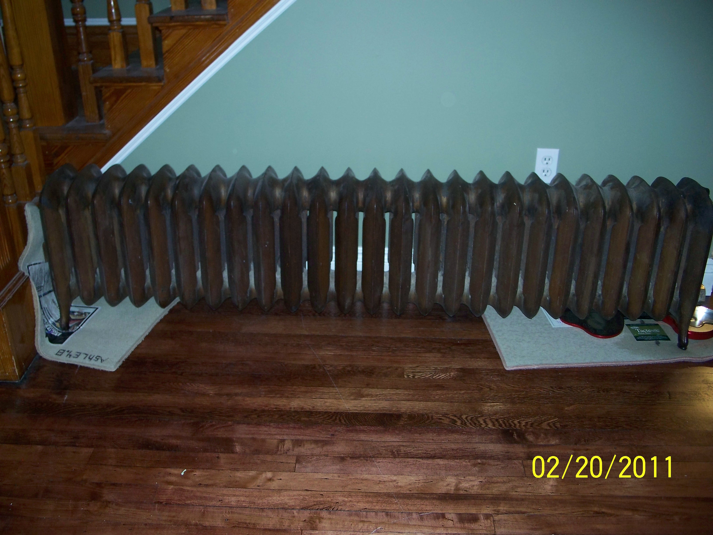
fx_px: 762
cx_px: 356
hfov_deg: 50.1
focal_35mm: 37
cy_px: 268
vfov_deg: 38.7
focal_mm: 7.8
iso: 200
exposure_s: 1/60
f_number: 2.8
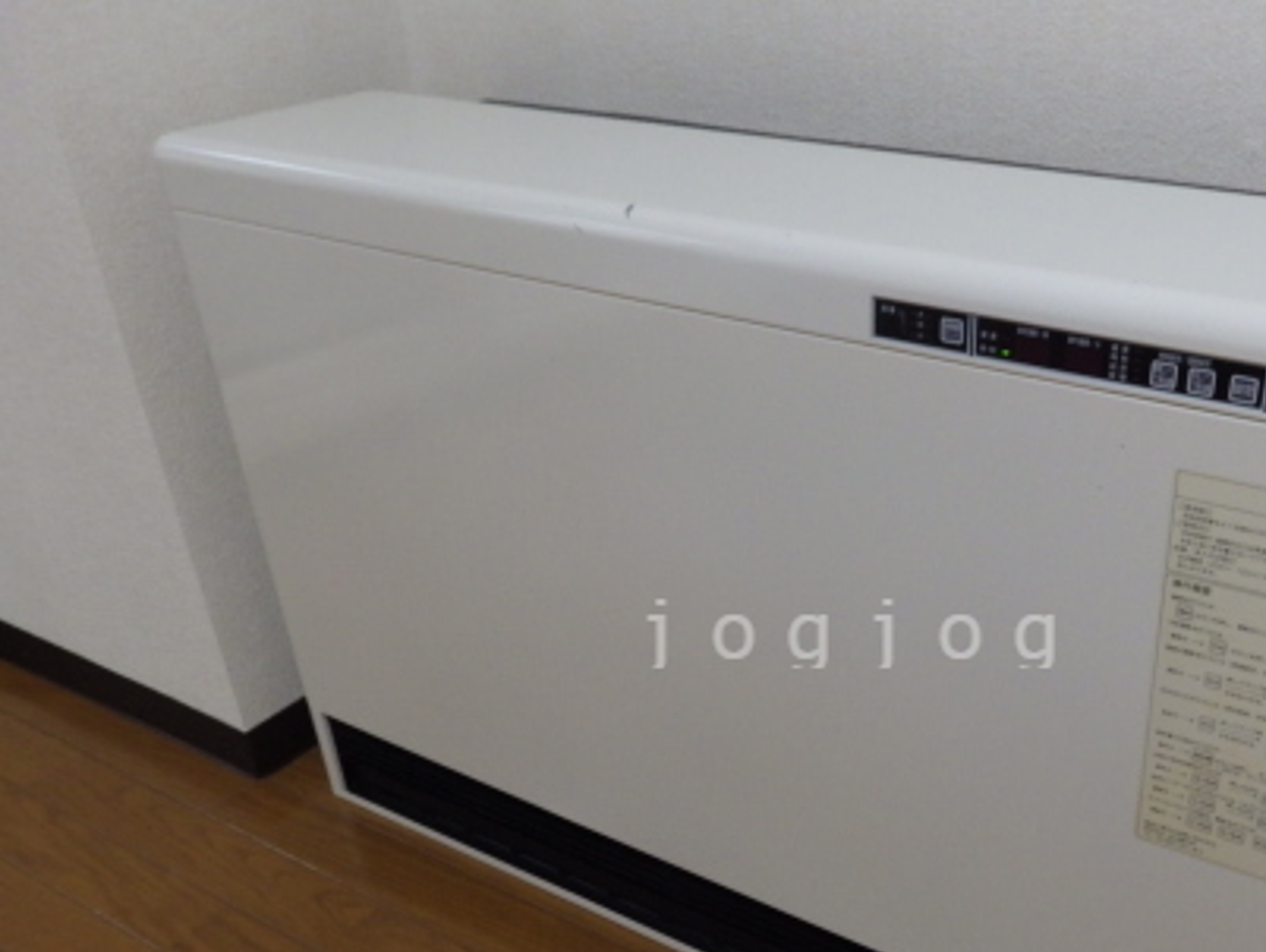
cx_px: 857
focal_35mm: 35
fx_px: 1281
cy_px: 630
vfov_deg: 40.3
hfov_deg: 51.5
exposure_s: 1/45
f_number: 3.1
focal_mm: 4
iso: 200
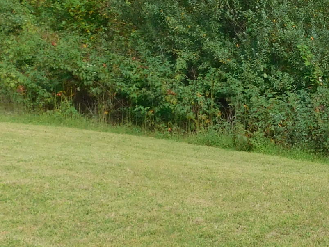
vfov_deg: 16.9
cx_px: 451
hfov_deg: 20.4
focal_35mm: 86
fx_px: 818
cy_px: 14
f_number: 3
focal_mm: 4
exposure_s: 1/800
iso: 125
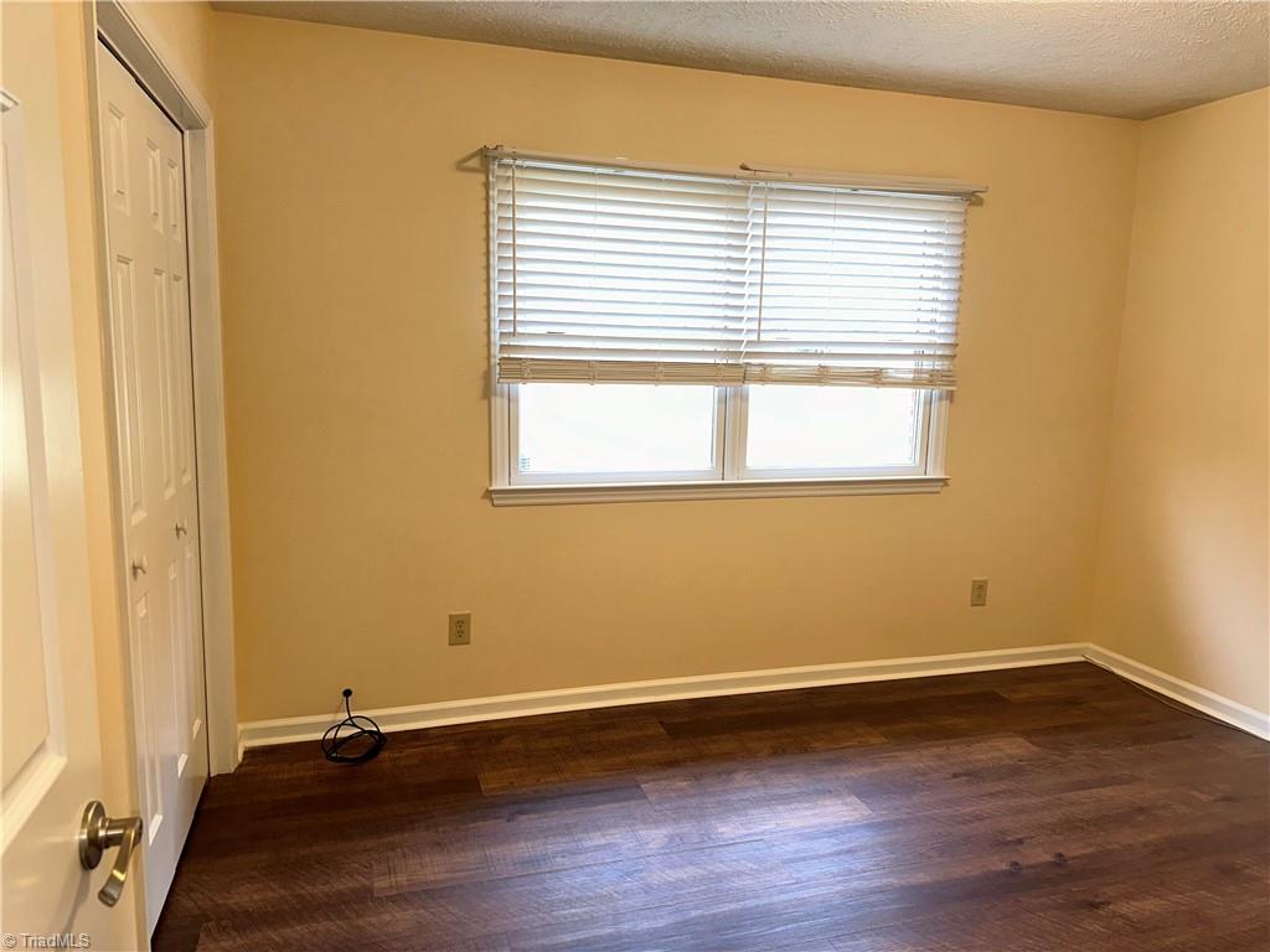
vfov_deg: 56.8
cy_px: 476
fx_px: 881
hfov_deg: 71.6
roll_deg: -1.5
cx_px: 635
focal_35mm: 24
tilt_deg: -8.2
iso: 100
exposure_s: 1/49
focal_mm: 6.86
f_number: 1.78
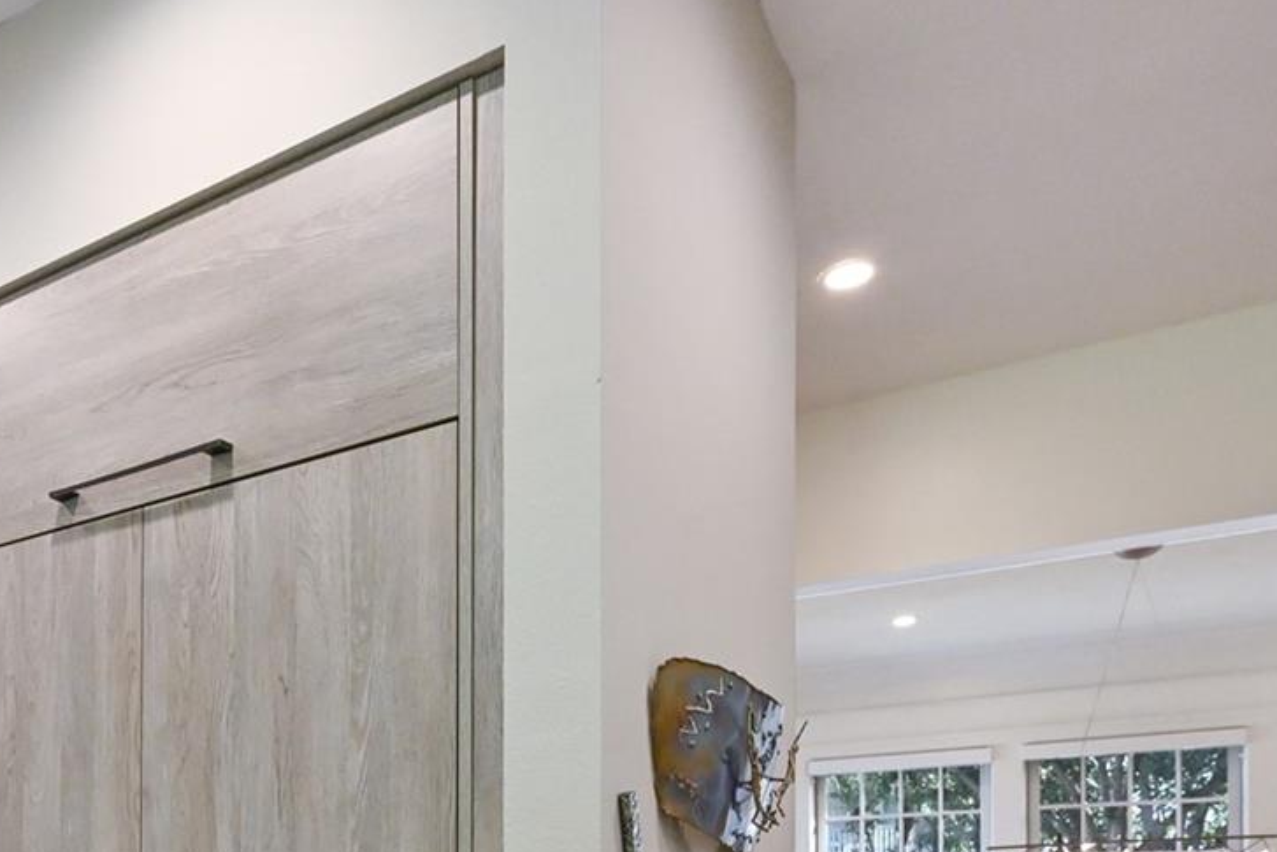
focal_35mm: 33
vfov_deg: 35.2
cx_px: 255
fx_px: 1171
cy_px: 899
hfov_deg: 53.4
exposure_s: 1/320
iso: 3200
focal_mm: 15
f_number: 8
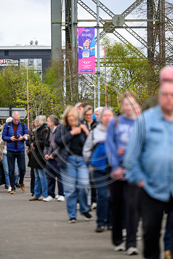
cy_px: 130
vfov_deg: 11.7
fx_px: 1261
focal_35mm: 175
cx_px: 86
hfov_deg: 7.8
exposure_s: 1/1250
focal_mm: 175
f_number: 3.2
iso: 500
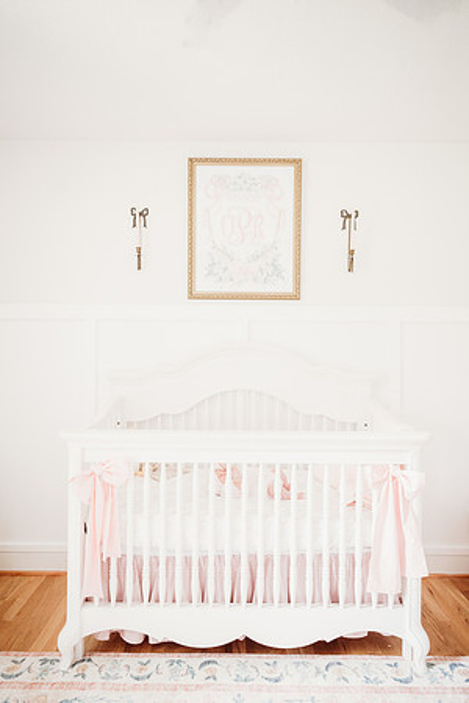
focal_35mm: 24
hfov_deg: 53.1
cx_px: 234
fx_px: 469
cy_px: 352
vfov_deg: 73.7
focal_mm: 24
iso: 1600
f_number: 2.8
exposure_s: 1/200
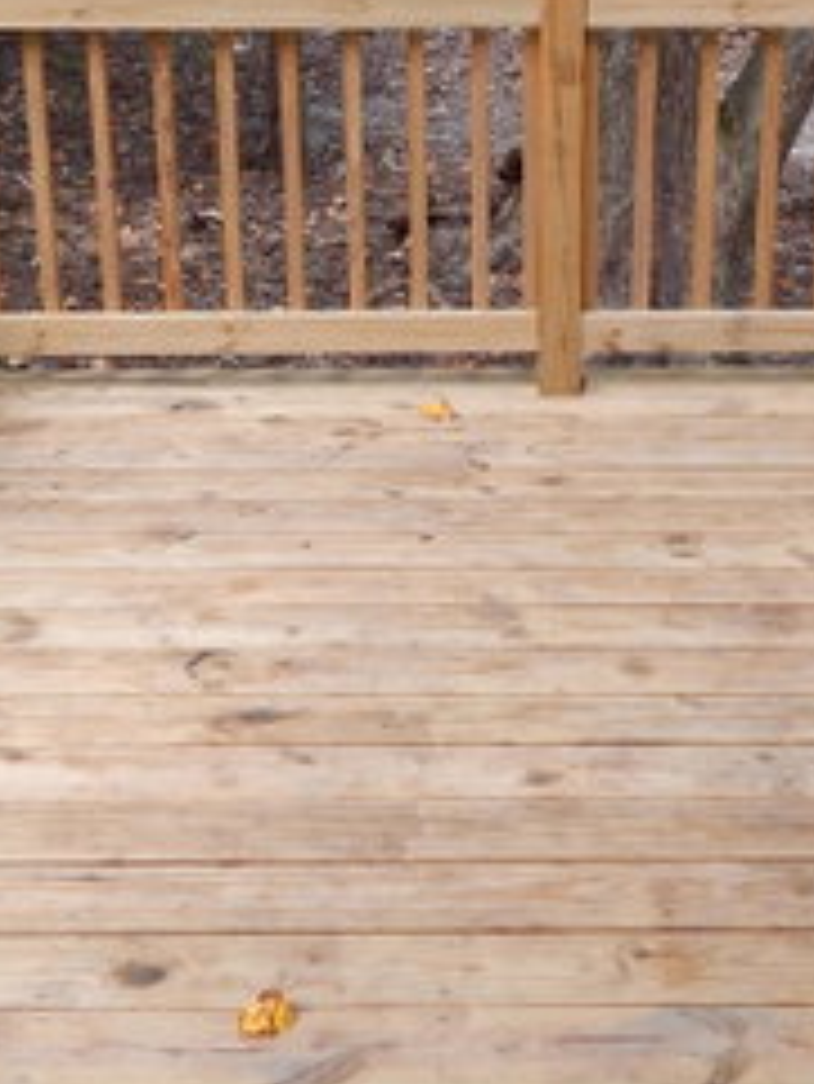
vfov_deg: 31.1
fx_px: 1911
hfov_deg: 24.0
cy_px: 261
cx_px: 488
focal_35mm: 61
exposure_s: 1/60
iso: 125
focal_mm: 4
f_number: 3
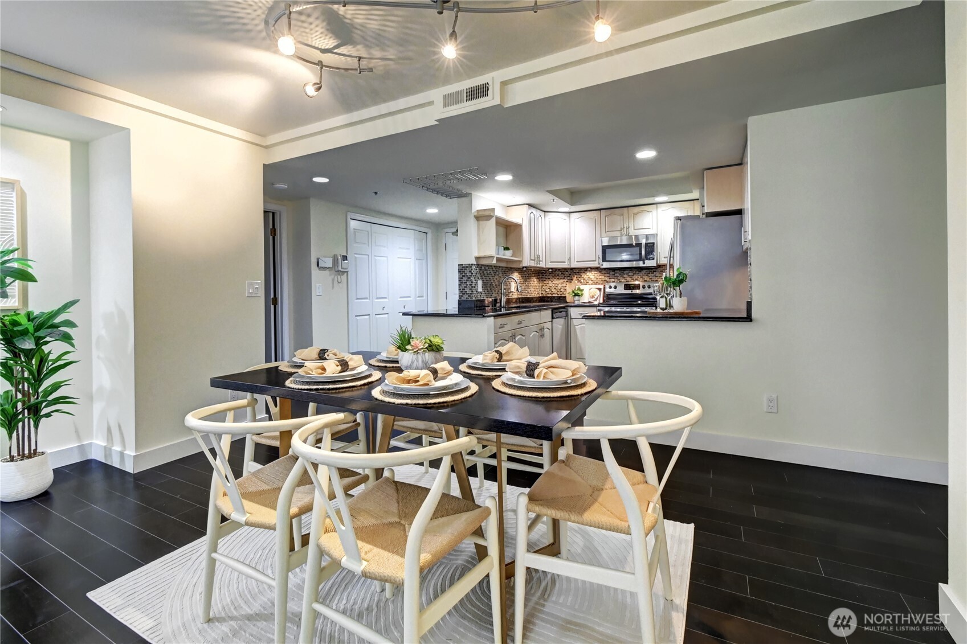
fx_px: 403
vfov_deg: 77.3
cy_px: 322
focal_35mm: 15
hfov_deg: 100.4
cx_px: 484
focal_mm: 10
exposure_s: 1/2.5
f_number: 11
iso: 3200
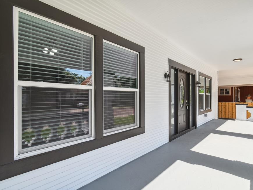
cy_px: 93
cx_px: 135
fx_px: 124
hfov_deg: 90.9
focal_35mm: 17
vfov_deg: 74.7
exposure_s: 1/60
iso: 100
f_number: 7.1
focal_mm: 10
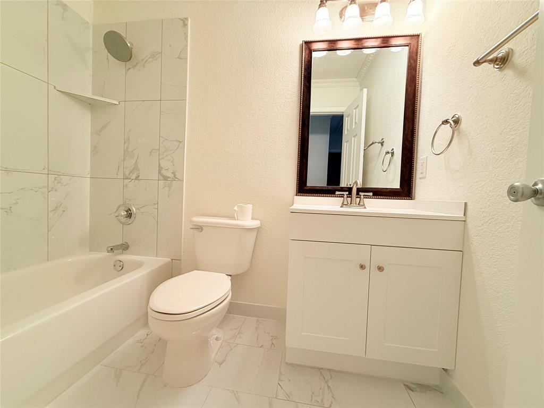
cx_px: 272
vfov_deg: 85.7
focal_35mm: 14
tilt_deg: -1.6
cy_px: 204
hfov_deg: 102.1
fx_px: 220
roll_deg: -2.3
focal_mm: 2.22
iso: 250
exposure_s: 1/120
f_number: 2.2
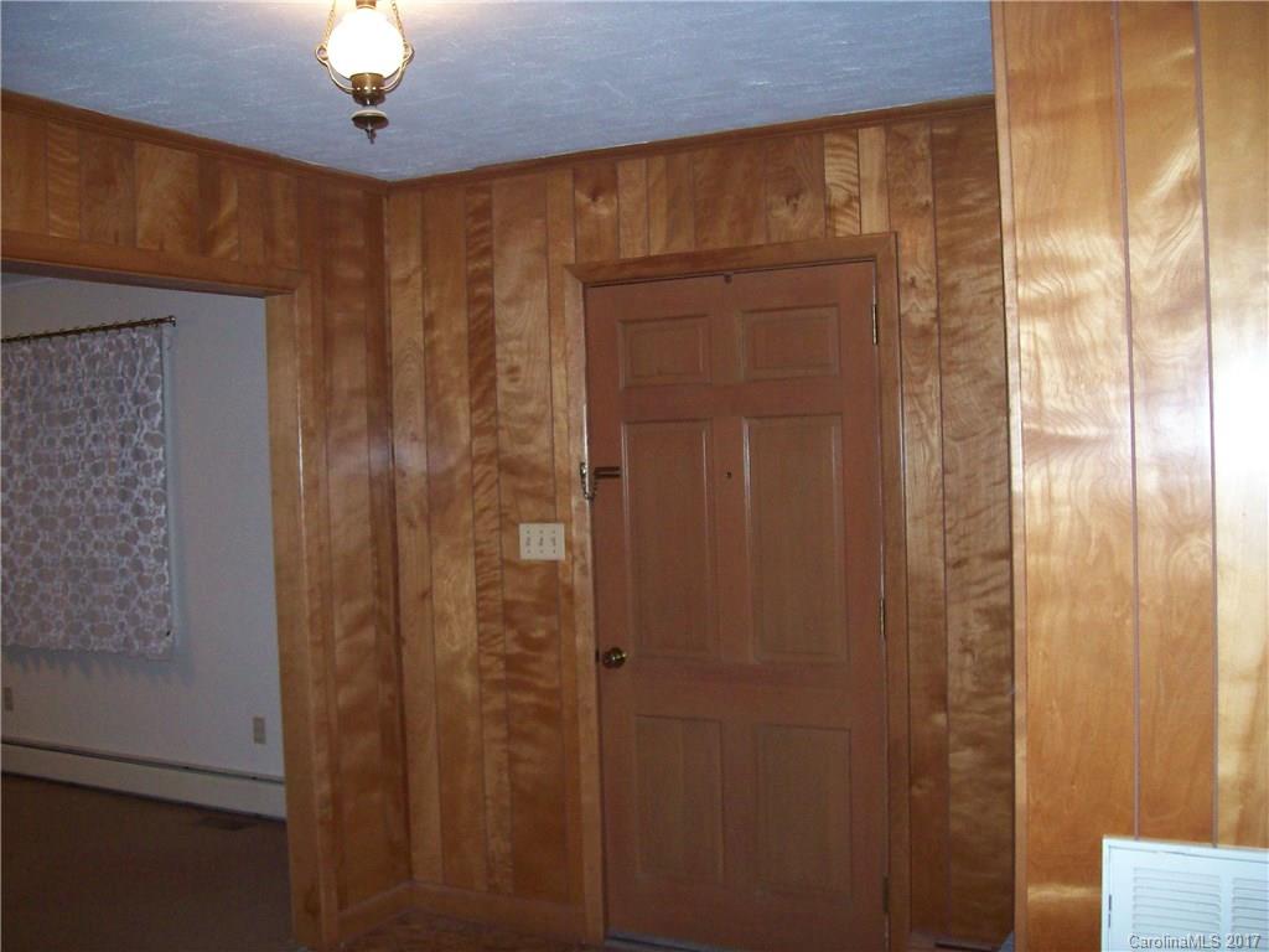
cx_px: 634
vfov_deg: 39.7
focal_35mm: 36
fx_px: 1320
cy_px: 476
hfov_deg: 51.4
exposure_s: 1/64
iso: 200
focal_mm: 6
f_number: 2.7
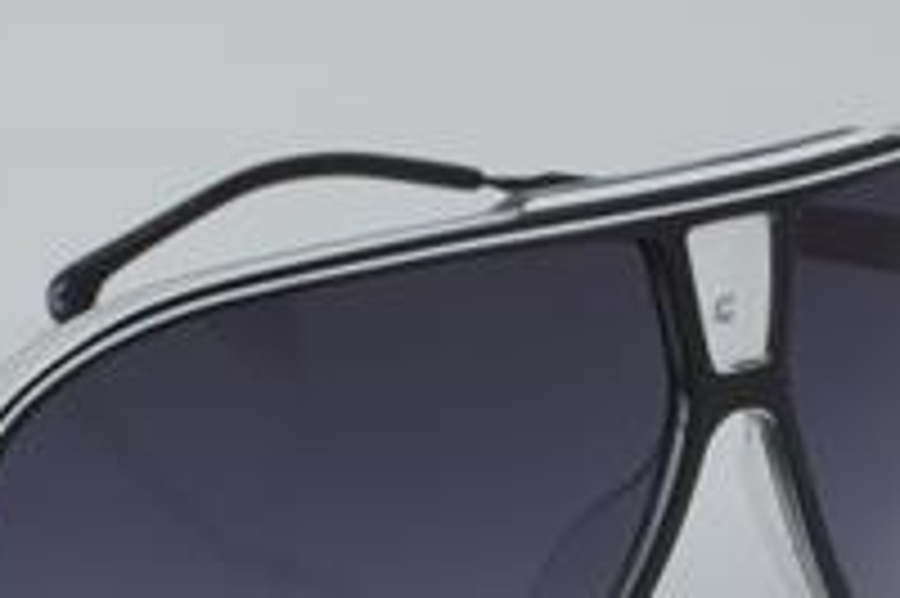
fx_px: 3747
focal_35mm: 150
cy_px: 477
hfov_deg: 13.6
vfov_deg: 9.1
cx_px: 189
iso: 100
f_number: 32
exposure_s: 1/4
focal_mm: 50
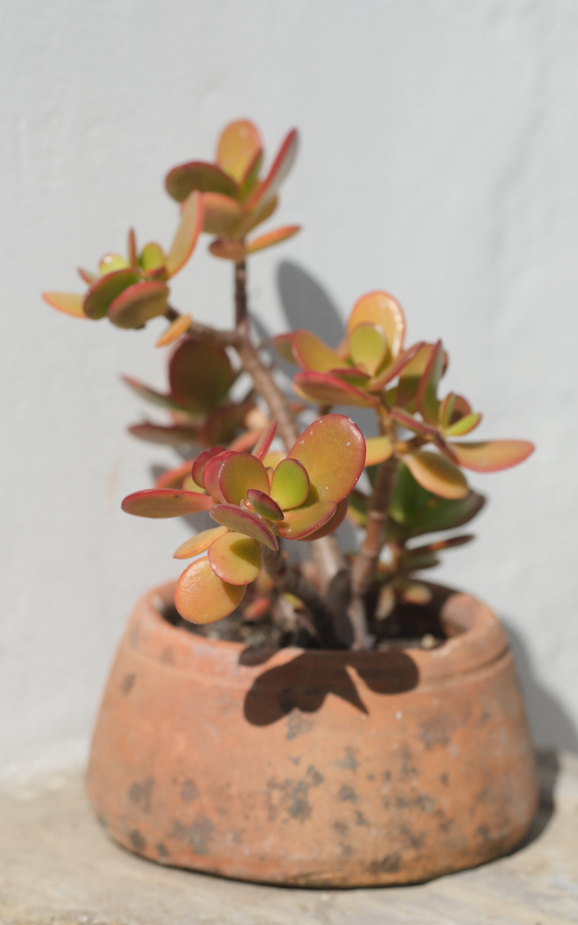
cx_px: 304
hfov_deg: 9.5
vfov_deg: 15.1
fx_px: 3479
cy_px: 462
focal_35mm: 138
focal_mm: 90
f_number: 3.6
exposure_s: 1/5400
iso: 500
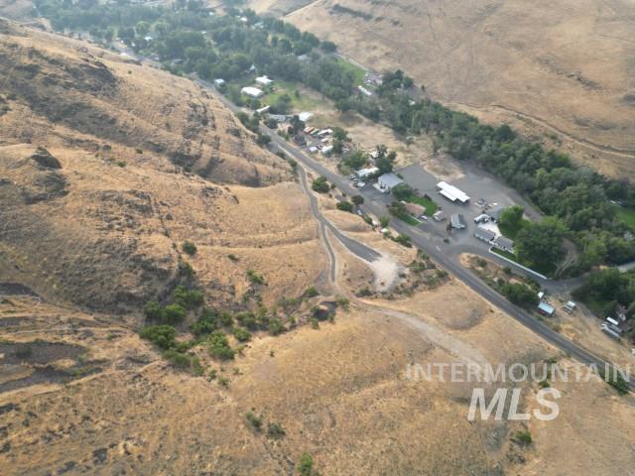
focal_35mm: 24
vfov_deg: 56.8
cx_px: 318
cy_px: 238
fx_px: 440
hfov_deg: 71.6
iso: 100
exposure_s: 1/725
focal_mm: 6.72
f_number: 1.7
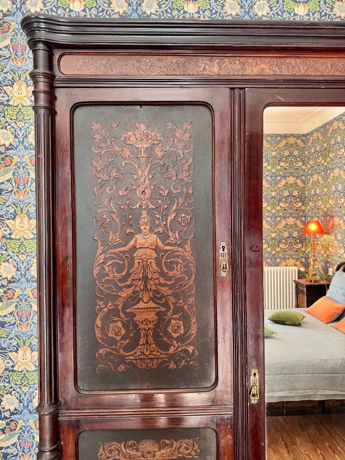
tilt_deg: -0.3
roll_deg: +0.1
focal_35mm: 24
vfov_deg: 71.6
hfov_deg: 56.8
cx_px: 172
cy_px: 230
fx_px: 319
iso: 320
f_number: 1.78
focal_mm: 6.76
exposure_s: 1/60
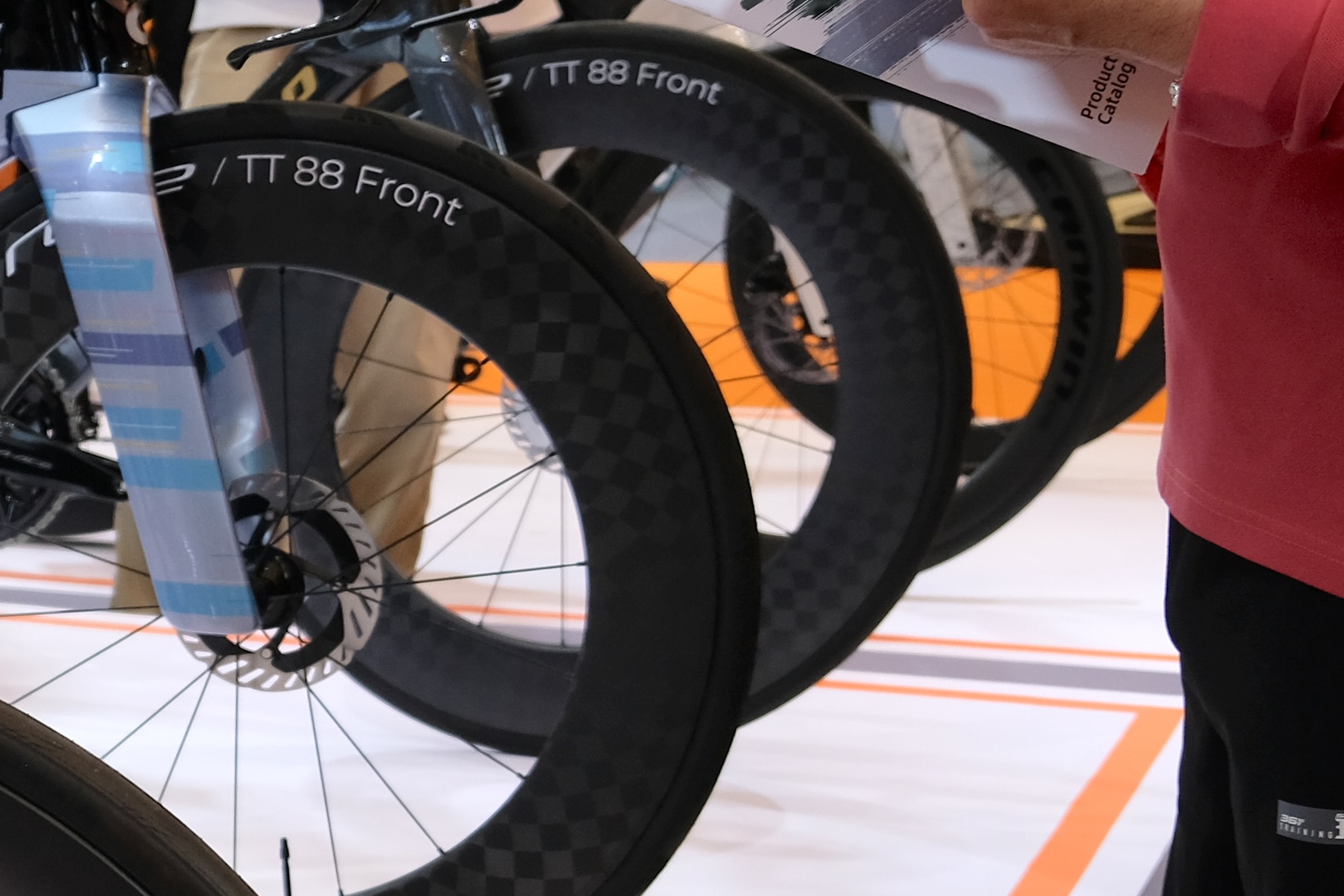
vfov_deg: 13.4
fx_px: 3733
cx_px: -715
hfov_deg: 18.0
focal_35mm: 100
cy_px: 1017
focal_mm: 20.5
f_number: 4
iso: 400
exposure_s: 1/220
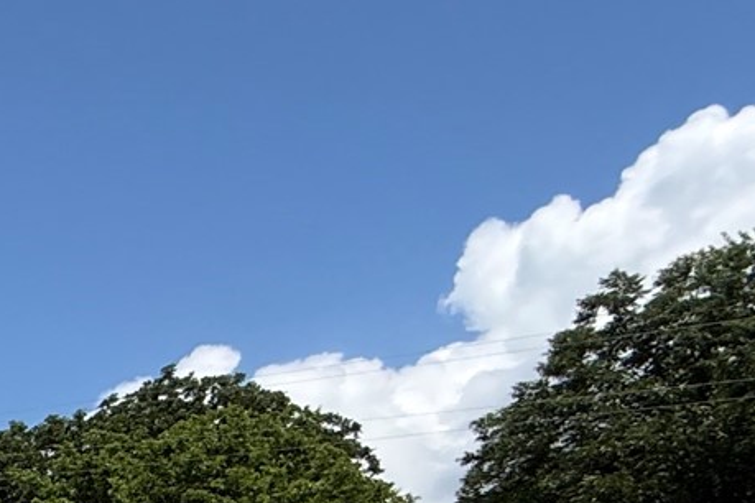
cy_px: 945
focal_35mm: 65
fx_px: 1363
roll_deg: -2.4
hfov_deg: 19.8
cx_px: -692
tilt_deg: -5.6
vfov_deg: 16.8
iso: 50
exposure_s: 1/2506
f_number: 2.2
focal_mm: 2.22
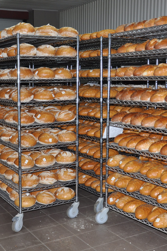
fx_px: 230
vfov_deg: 57.3
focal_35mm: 33
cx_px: 84
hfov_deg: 39.9
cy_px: 126
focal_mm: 22
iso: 320
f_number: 3.8
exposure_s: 1/60
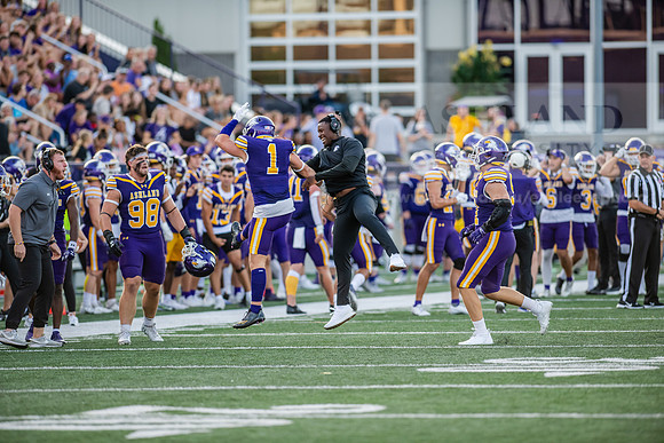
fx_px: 5534
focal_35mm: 300
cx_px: 332
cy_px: 222
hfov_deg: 6.9
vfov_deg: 4.6
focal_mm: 300
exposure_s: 1/1250
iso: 800
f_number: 3.2
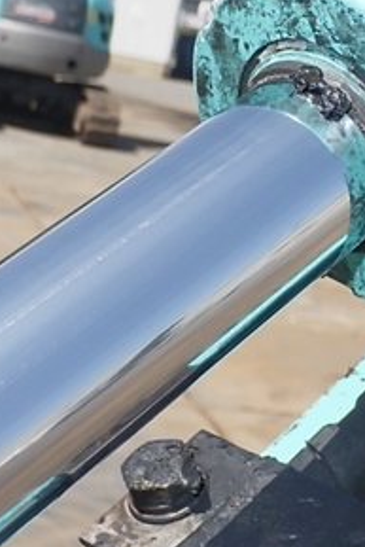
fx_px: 1337
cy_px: 212
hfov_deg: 15.3
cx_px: 350
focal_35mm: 88
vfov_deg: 23.1
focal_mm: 9.1
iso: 250
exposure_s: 1/1250
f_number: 4.4
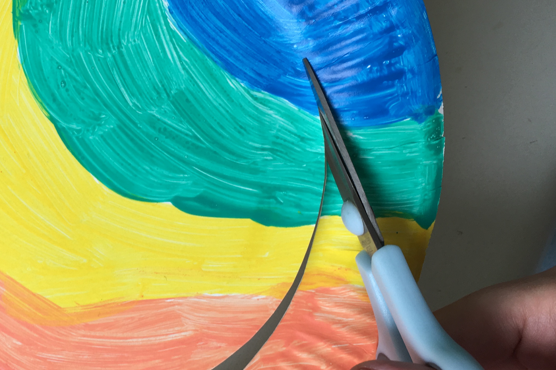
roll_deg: +15.0
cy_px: 189
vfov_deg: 25.5
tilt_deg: -44.2
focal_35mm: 53
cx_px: 121
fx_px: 818
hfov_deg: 36.4
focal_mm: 4.15
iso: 25
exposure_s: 1/50
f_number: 2.2
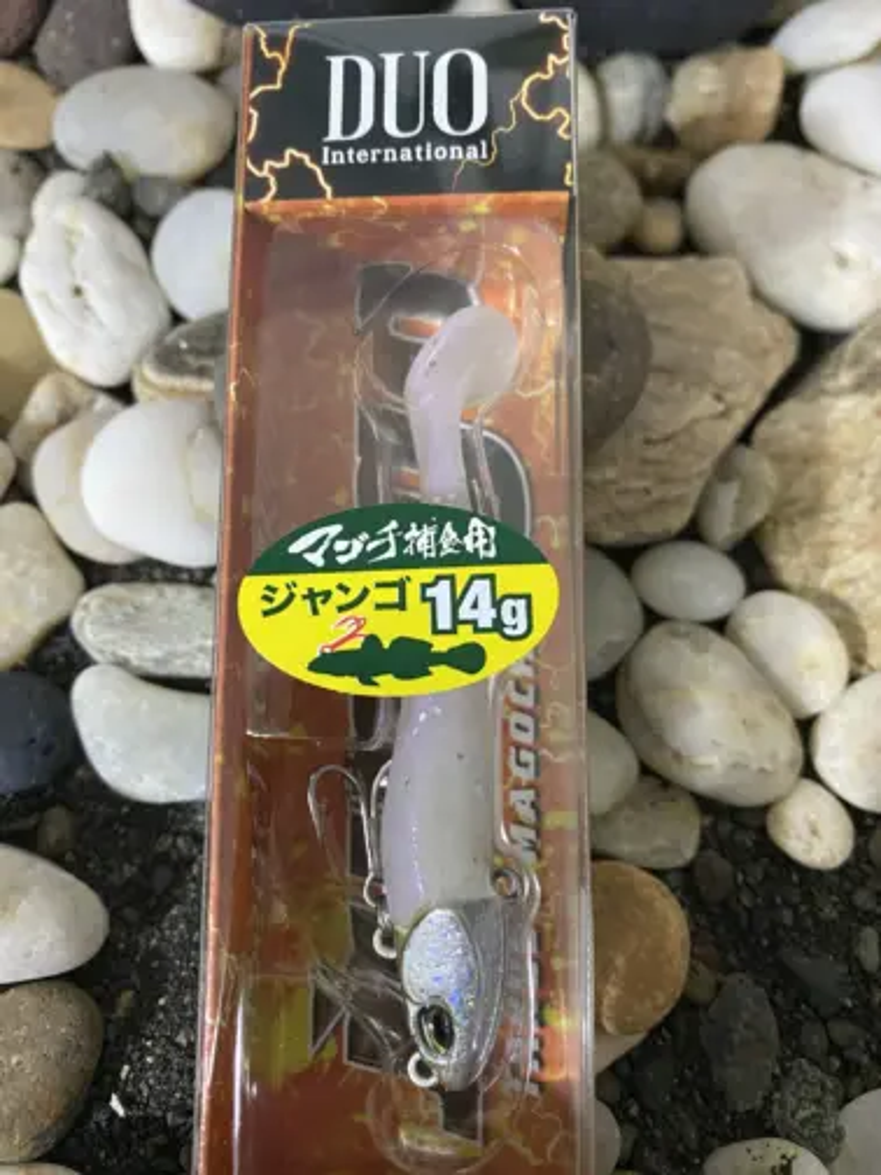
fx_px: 882
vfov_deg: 67.3
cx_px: 440
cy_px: 588
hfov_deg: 53.1
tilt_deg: -64.3
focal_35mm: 26
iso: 500
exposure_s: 1/42
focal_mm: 4.25
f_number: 1.8
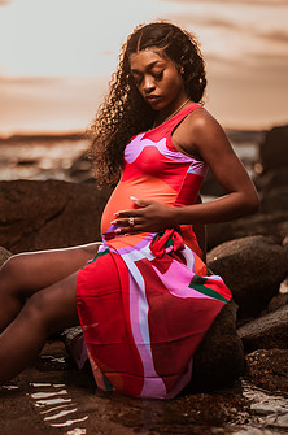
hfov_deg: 17.4
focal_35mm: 78
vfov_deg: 26.0
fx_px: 940
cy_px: 235
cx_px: 104
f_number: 1.4
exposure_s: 1/3200
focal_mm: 58
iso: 100
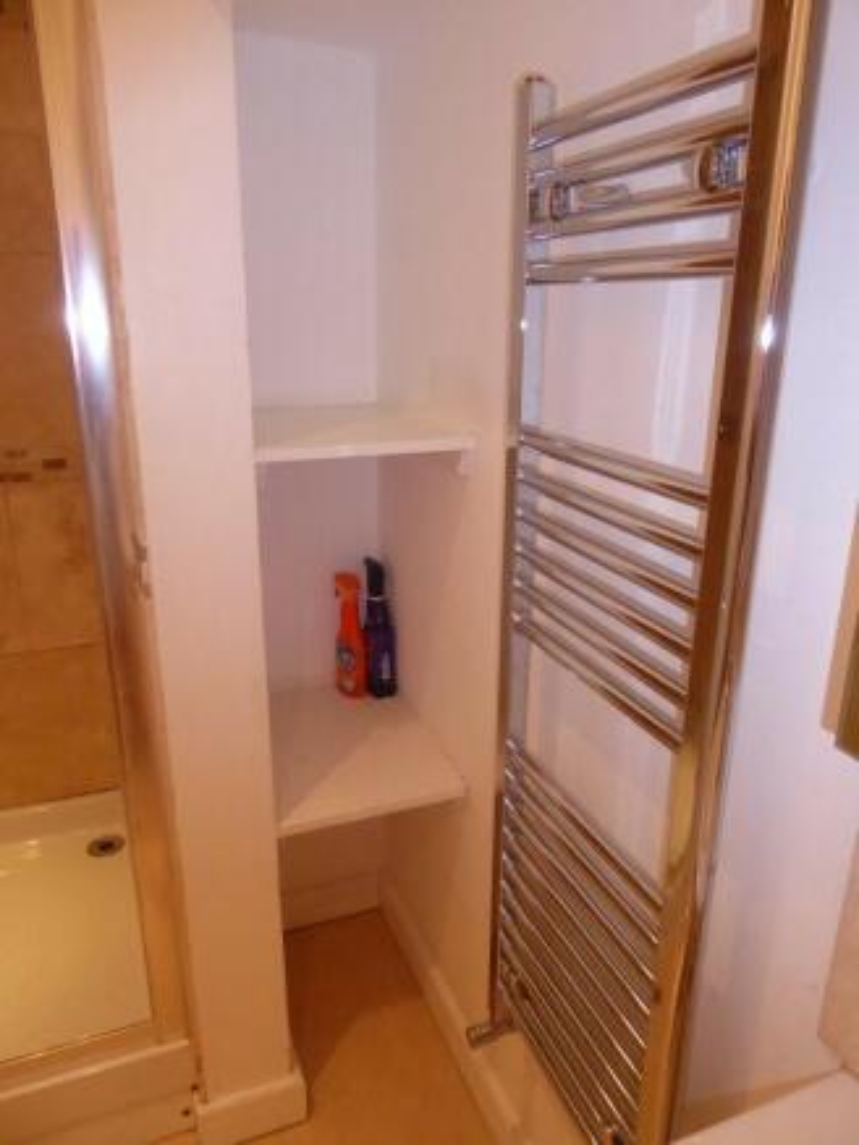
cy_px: 572
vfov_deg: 69.4
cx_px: 430
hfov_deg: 54.9
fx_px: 827
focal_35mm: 25
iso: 800
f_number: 3.3
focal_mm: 4.3
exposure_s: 1/60
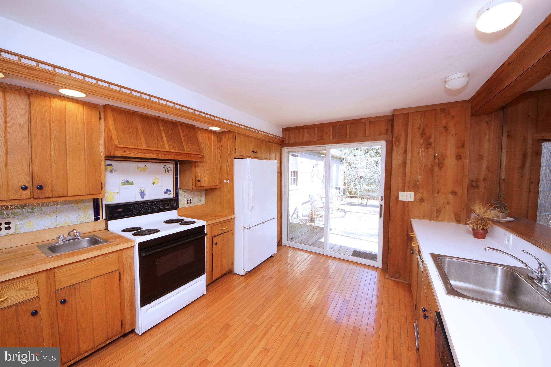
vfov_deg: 90.0
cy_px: 184
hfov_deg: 112.6
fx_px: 184
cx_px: 276
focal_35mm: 12
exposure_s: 1/100
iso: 800
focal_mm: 8
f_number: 5.6
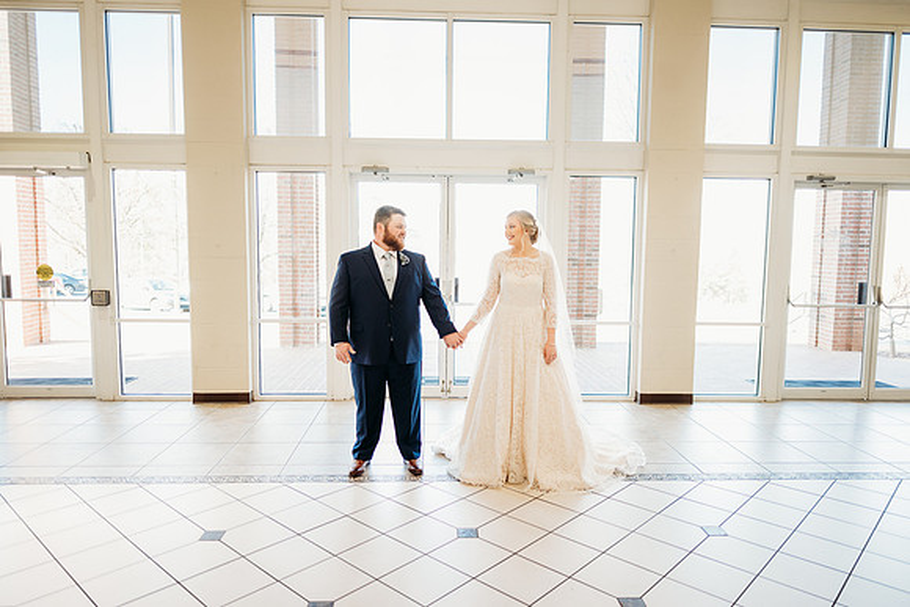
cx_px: 455
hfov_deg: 73.7
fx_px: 607
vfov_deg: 53.2
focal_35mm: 24
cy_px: 304
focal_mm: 24
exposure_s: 1/160
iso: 400
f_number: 1.8
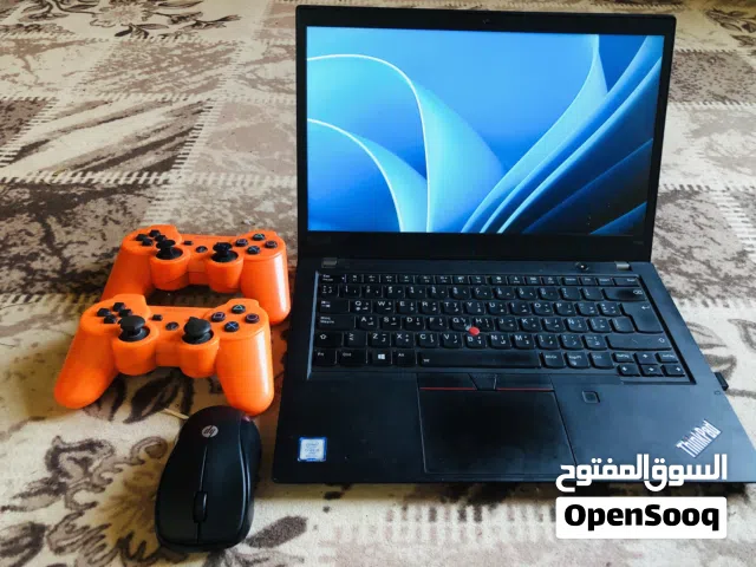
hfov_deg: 63.4
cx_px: 378
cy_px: 284
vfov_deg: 49.7
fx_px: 612
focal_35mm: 28
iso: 100
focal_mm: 3.99
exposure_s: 1/17
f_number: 1.8
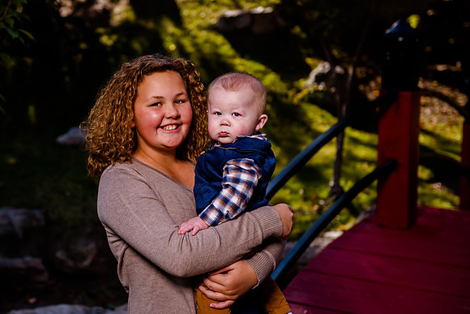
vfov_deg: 21.4
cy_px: 133
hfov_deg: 31.5
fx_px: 829
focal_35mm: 63
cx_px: 175
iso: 500
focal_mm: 50
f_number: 3.2
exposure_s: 1/4000
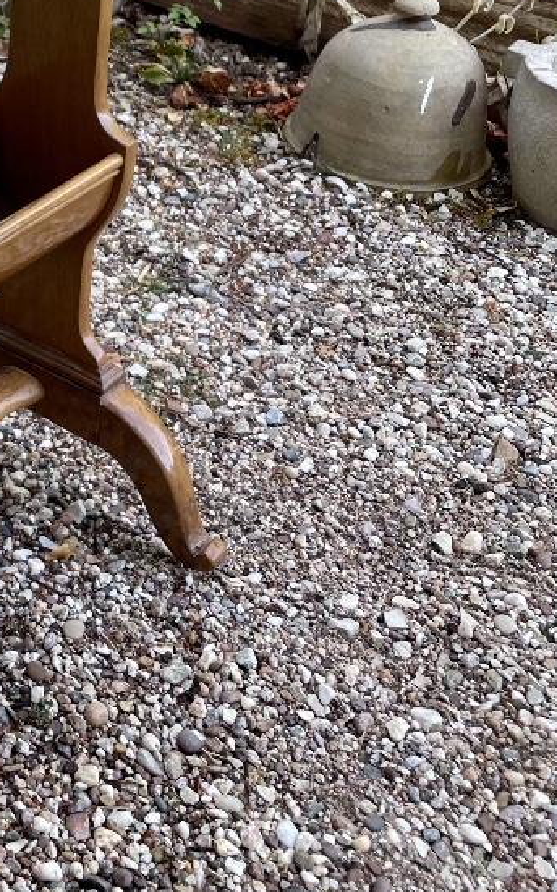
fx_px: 1458
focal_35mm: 60
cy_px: 170
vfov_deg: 33.0
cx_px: -123
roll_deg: +0.0
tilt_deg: -29.6
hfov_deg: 20.2
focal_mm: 4.2
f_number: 1.6
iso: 32
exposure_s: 1/121
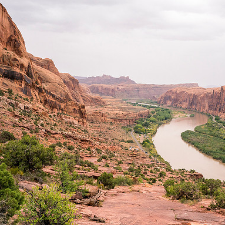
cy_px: 113
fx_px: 346
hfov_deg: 35.6
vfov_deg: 36.1
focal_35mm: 47
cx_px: 157
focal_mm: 36
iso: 2500
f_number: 8
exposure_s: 1/640
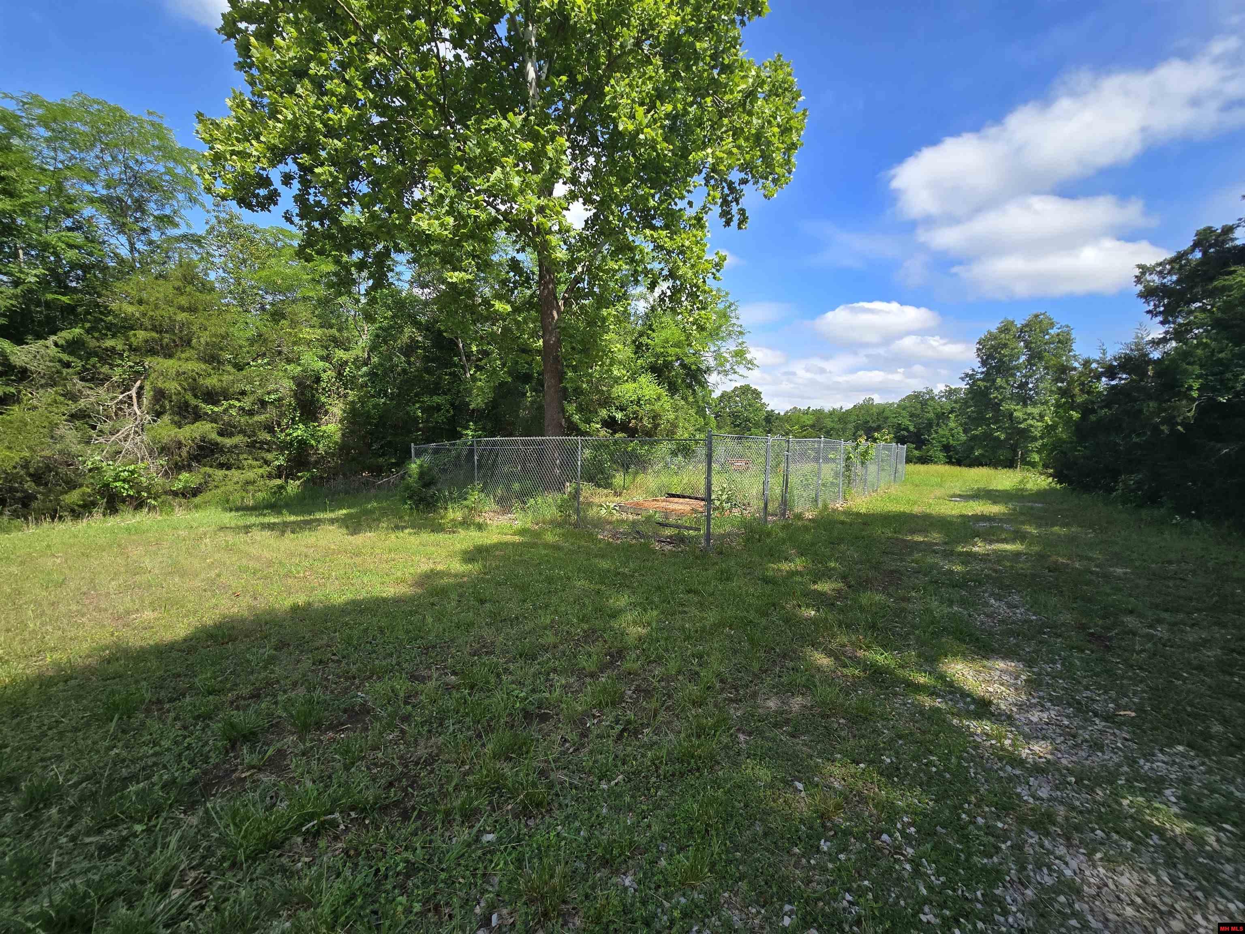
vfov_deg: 89.9
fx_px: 468
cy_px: 467
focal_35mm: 13
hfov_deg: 106.2
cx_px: 622
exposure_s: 1/1167
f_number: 2.2
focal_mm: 2.2
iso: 50
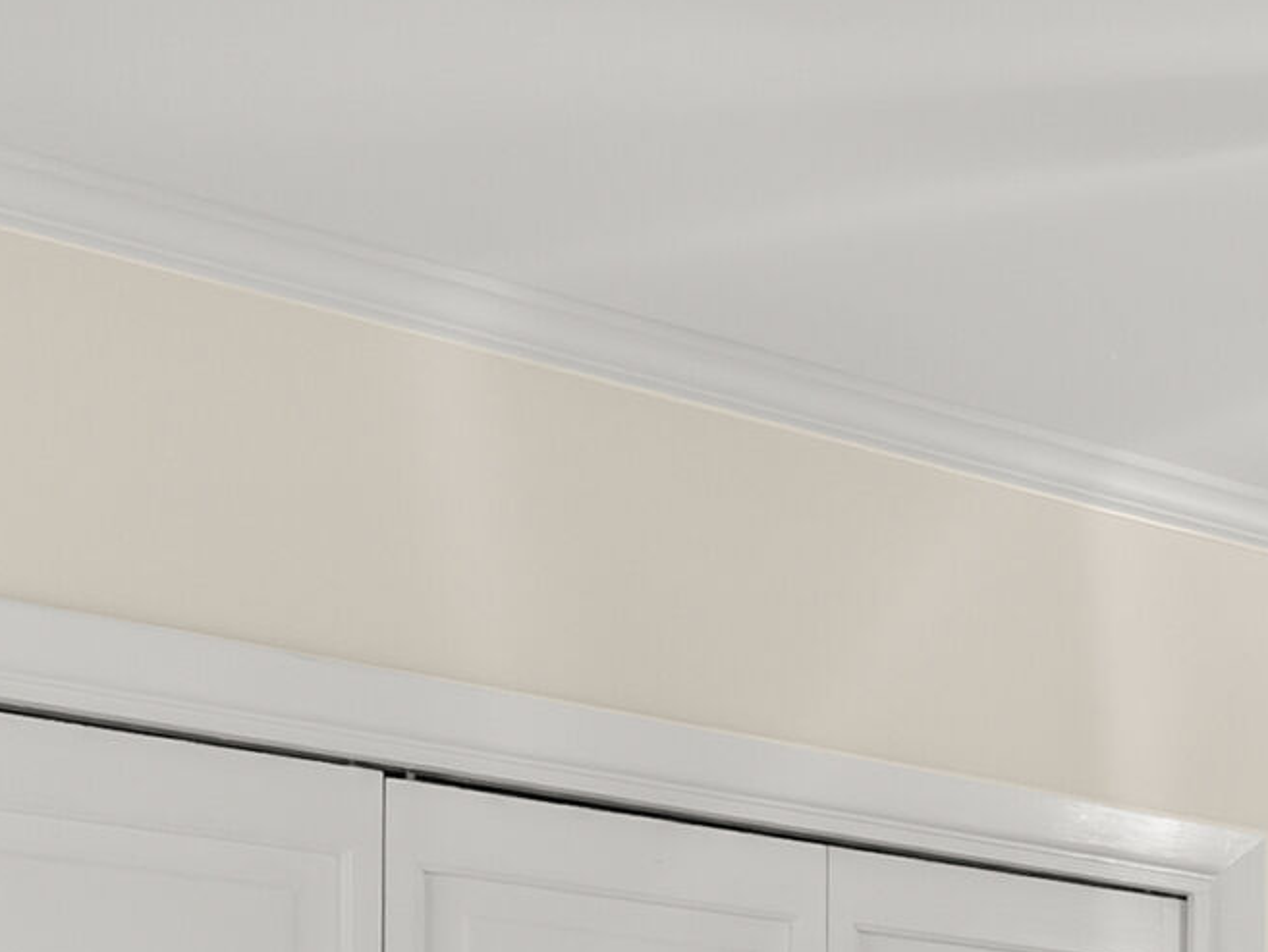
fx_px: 2308
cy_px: 1444
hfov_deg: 23.7
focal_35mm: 63
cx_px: 1953
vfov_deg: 20.0
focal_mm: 14
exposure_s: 1/4
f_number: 9
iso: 800
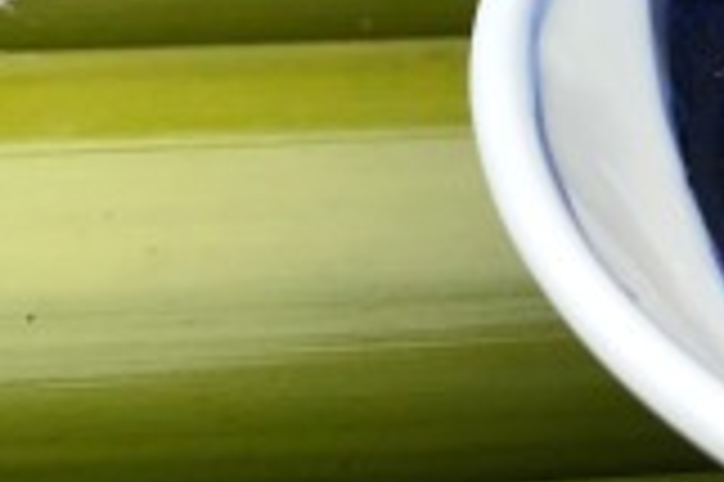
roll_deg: +0.5
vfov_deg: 11.6
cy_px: -63
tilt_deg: -36.0
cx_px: 985
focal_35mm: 116
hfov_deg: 16.5
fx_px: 2330
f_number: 1.8
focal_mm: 3.99
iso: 20
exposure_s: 1/607
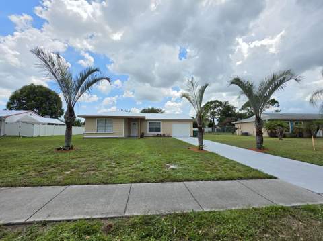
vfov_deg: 89.8
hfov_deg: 106.2
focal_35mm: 13
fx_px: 121
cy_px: 120
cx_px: 162
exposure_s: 1/2151
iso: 32
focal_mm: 2.2
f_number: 1.9
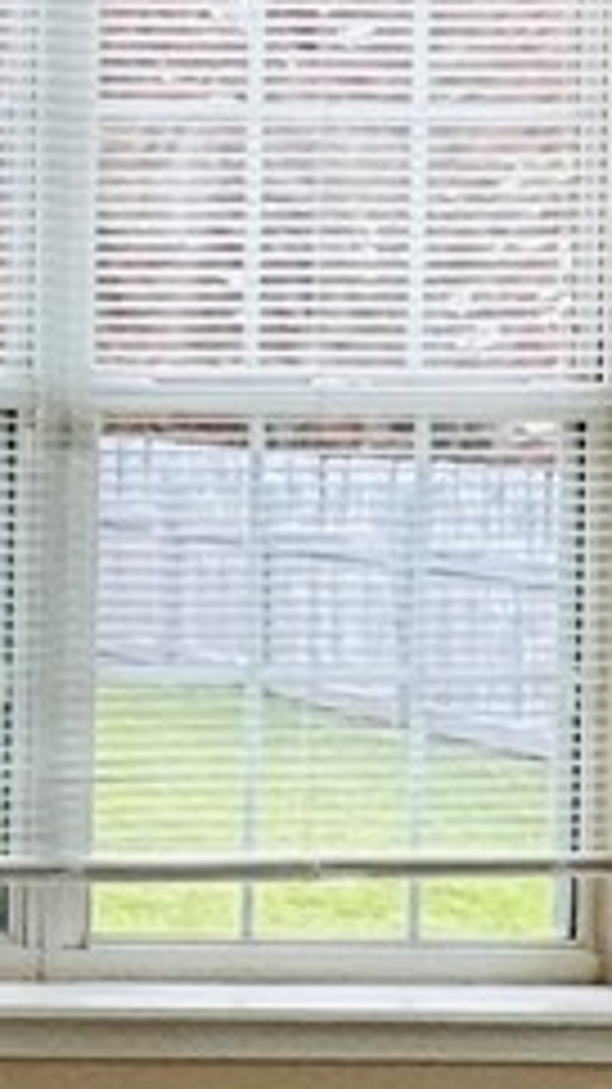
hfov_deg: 9.3
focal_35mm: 101
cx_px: -1278
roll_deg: -0.8
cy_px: 410
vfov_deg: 21.1
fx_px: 2916
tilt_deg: -0.3
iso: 200
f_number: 2.2
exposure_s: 1/120
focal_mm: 2.22
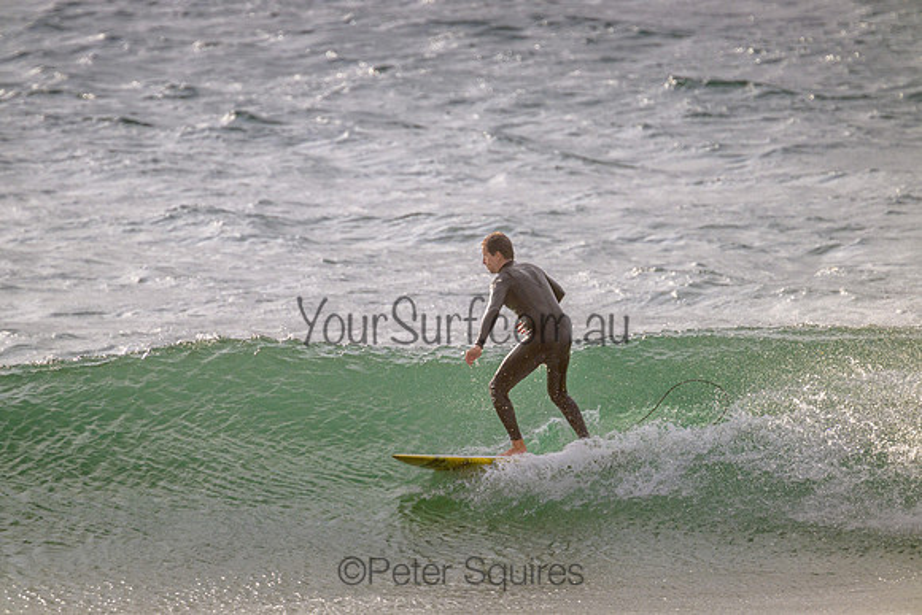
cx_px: 461
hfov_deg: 2.6
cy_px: 308
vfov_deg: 1.7
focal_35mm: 800
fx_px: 20493
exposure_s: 1/2000
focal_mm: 800
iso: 800
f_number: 11
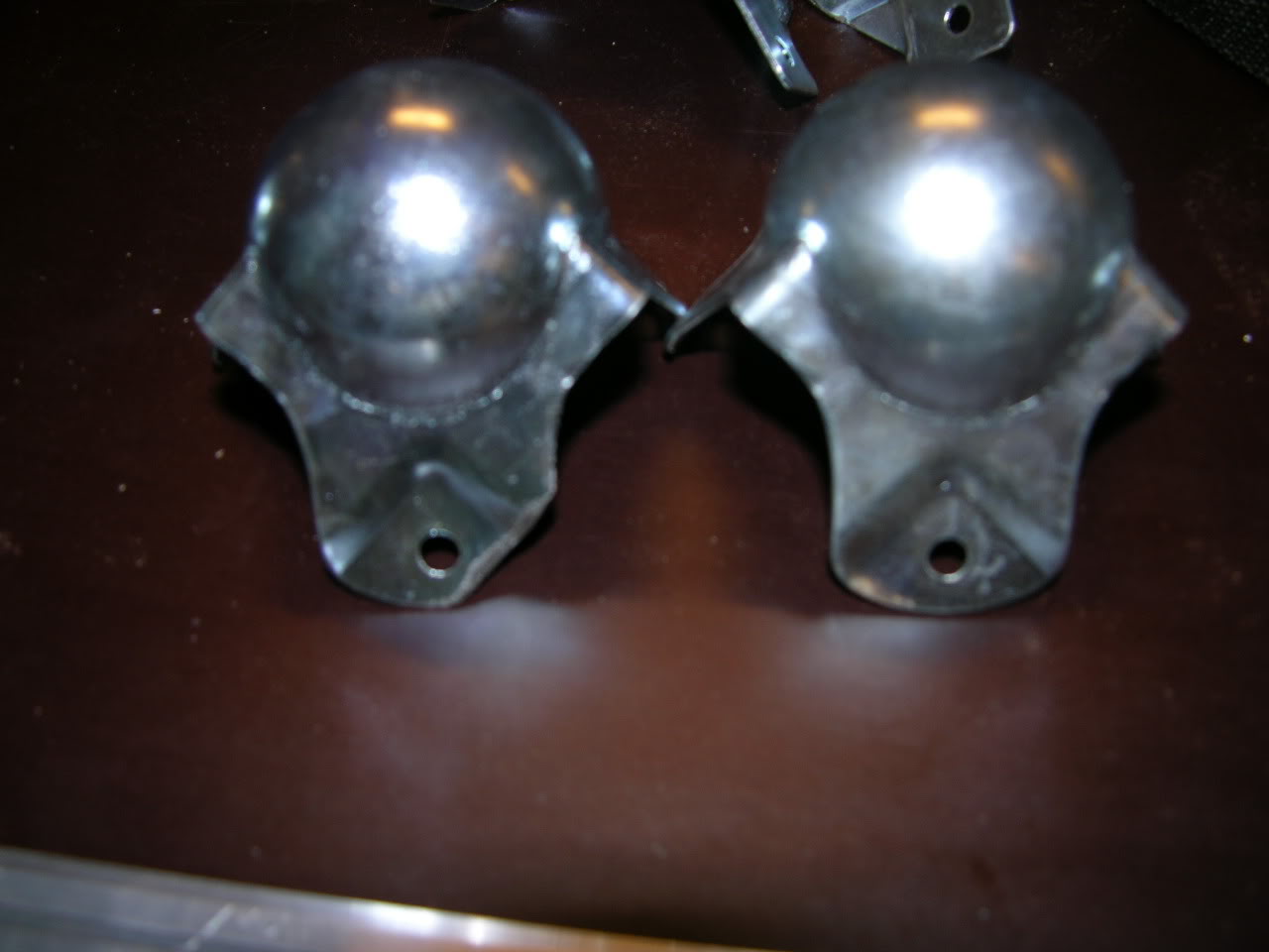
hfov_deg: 52.6
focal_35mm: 35
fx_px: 1283
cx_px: 634
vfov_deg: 40.7
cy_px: 476
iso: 50
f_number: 2.8
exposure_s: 1/60.1
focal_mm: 8.9
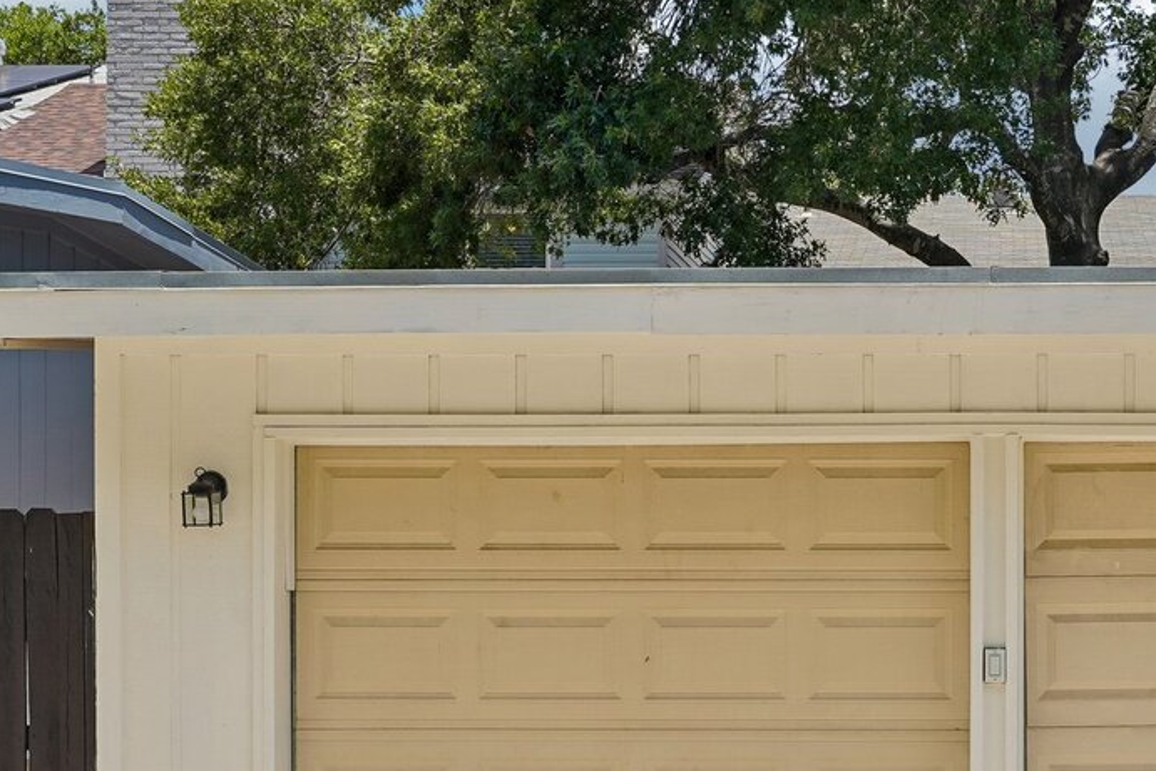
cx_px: 1002
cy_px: 540
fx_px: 2222
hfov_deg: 28.2
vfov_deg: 19.6
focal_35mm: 69
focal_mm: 29.5
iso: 100
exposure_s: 1/200
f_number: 8
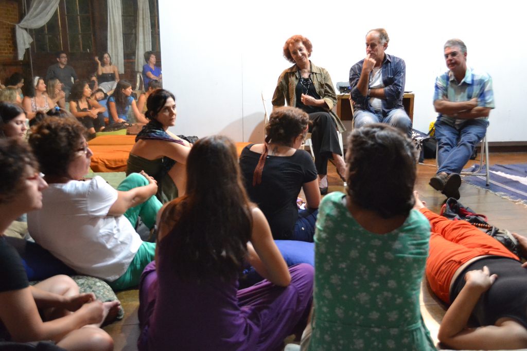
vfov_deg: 40.0
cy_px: 176
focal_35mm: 33
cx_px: 264
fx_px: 483
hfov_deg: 57.2
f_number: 4
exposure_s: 1/8
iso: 3200
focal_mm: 22
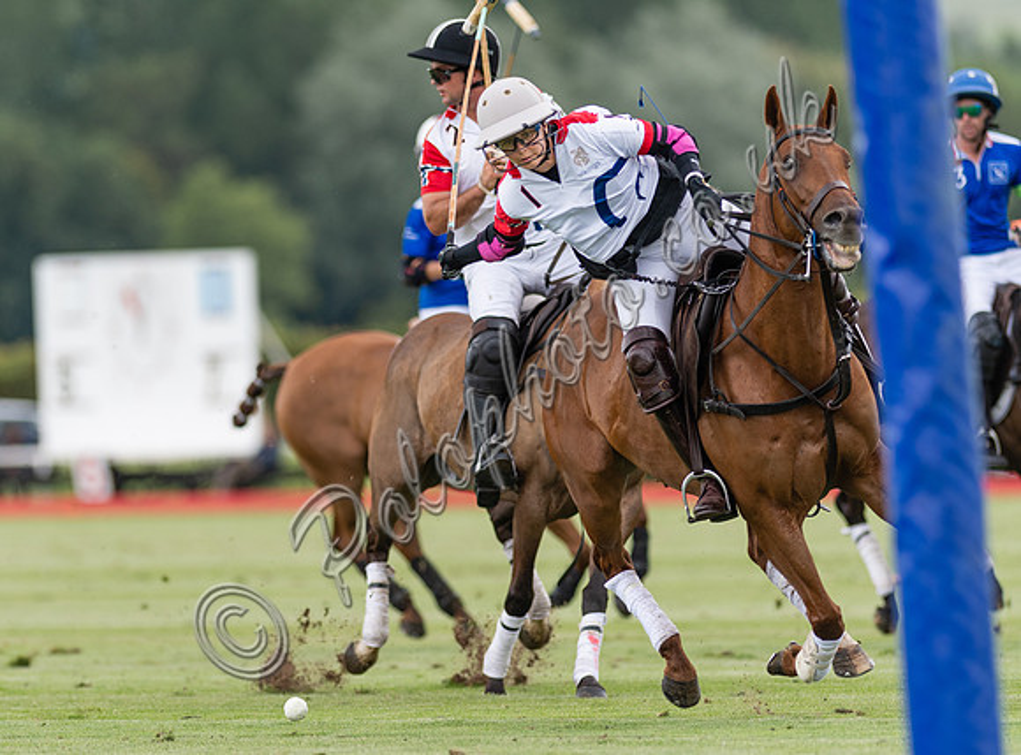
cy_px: 378
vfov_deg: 3.1
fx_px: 14152
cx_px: 455
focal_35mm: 482
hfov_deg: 4.1
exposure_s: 1/2000
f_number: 2.8
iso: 320
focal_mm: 300
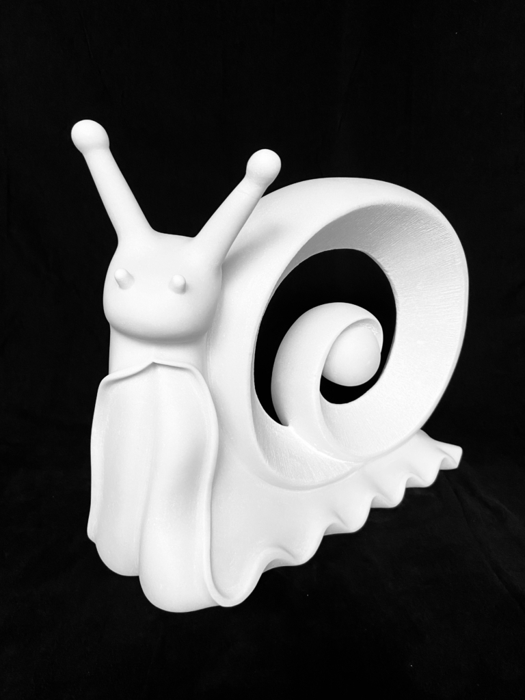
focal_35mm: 26
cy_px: 350
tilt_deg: -13.8
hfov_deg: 53.1
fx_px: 526
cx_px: 262
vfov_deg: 67.3
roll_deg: +0.6
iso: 160
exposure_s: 1/60
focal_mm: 4.25
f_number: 1.8
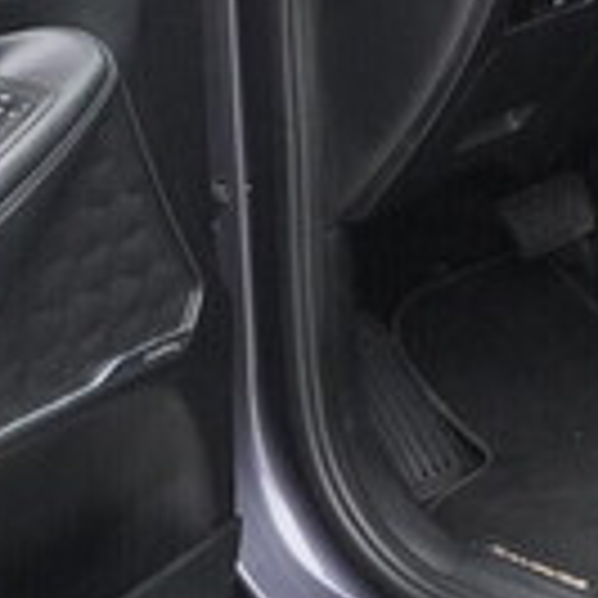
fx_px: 2463
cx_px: 886
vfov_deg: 13.6
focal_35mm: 126
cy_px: -4
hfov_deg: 13.1
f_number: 6.3
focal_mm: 24
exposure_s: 1/125
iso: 3200
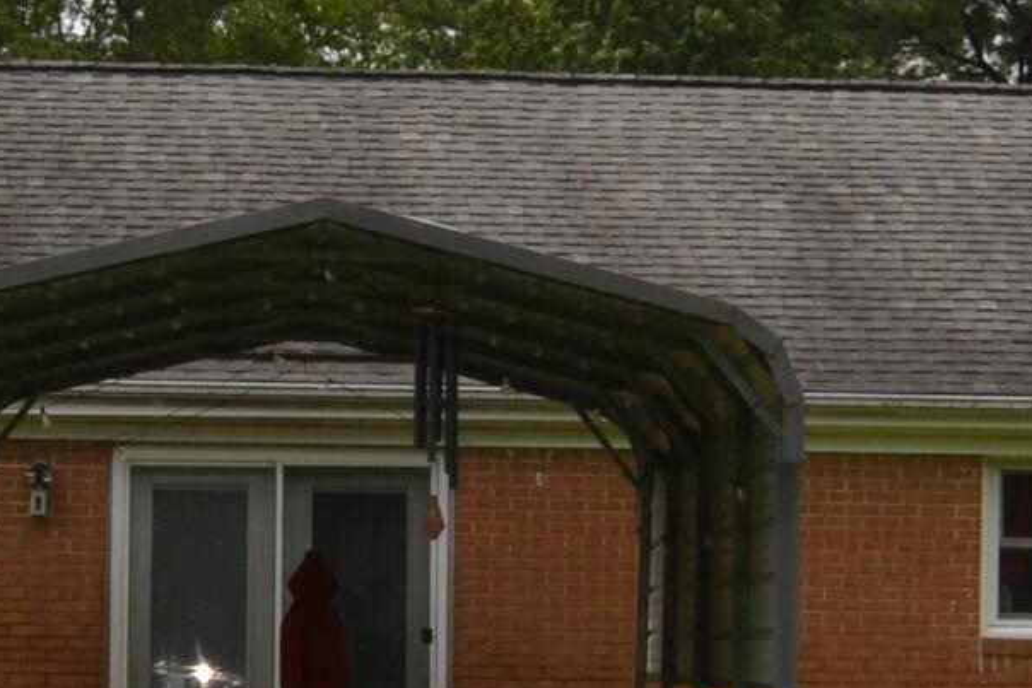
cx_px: 530
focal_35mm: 149
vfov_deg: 9.2
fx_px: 4272
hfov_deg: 13.8
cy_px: 558
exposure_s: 1/200
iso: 100
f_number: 10
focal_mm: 20
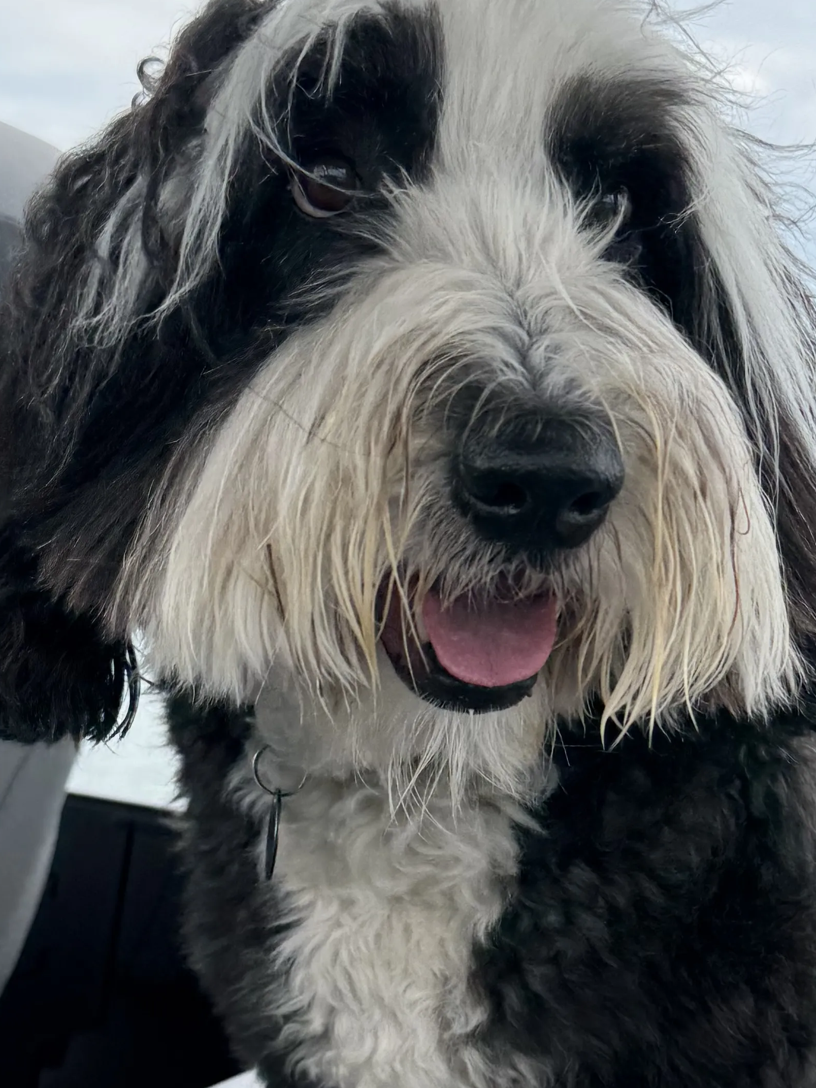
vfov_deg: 29.6
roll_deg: -0.6
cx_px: 694
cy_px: 724
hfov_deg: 22.2
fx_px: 2043
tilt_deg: -1.9
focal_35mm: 65
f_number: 1.78
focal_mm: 6.76
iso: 80
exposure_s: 1/3279
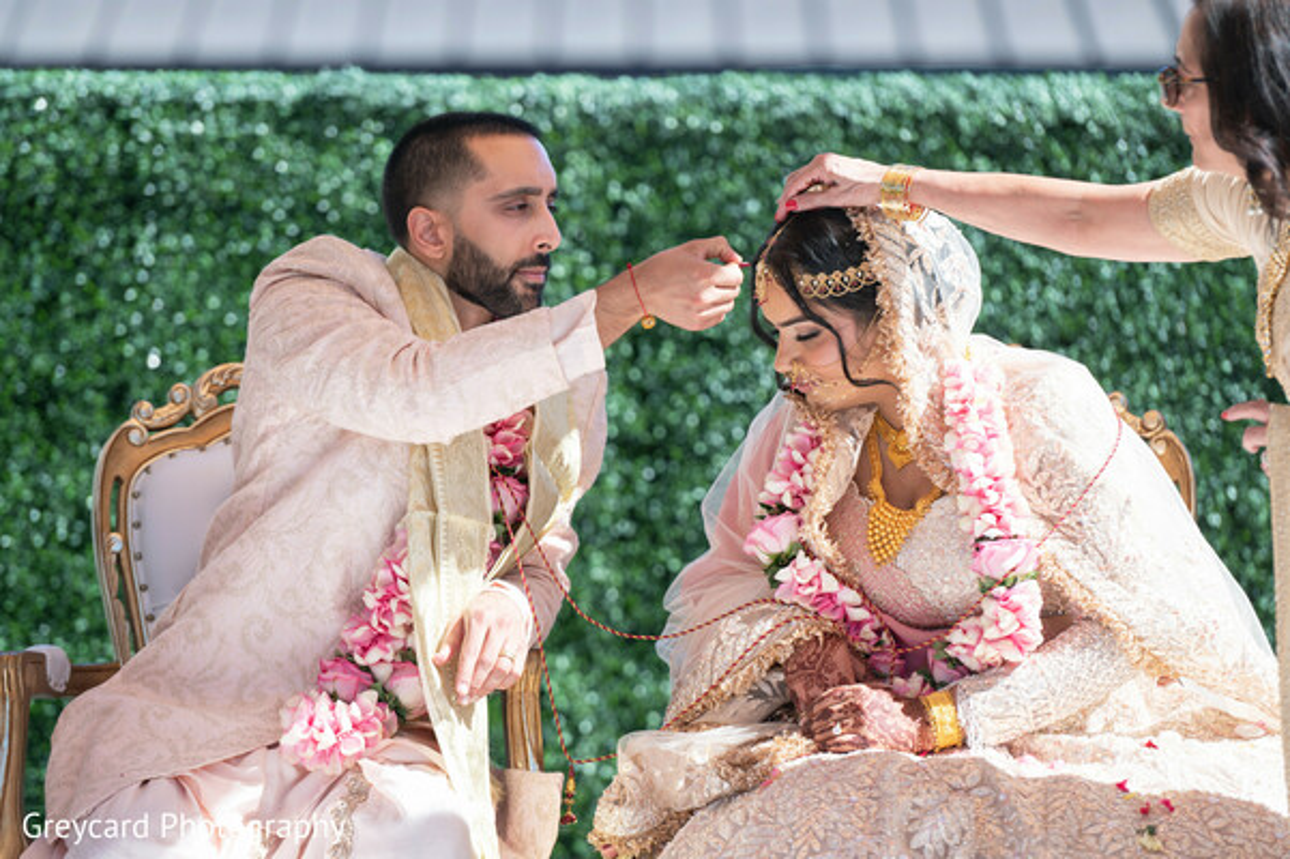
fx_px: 6804
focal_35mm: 190
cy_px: 430
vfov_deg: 7.2
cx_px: 645
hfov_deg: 10.8
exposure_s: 1/1000
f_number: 3.5
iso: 160
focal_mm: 190
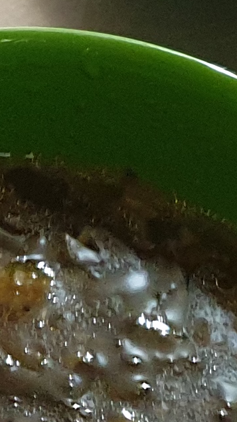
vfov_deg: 11.9
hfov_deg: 6.2
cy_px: 294
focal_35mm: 180
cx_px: -459
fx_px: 2012
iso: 320
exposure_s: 1/50
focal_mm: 4.3
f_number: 1.5
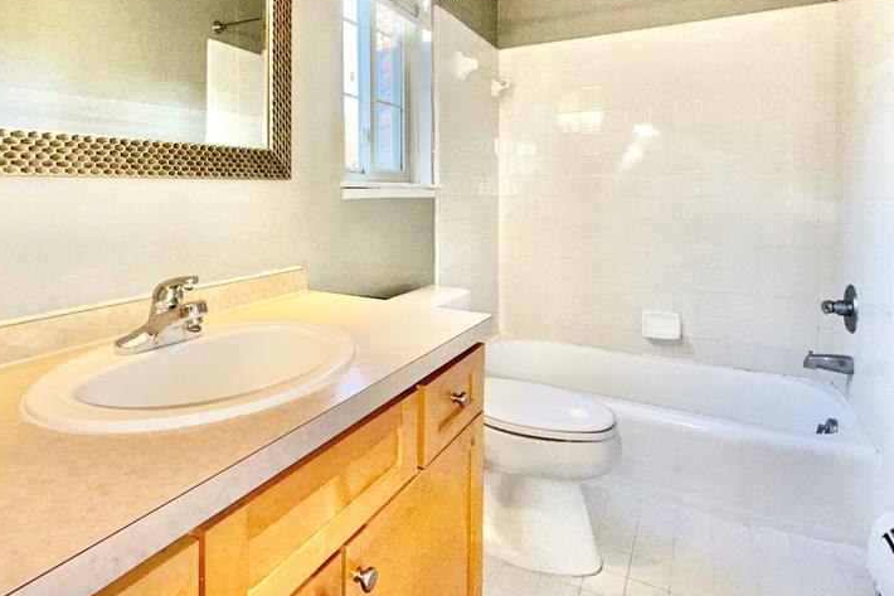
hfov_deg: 81.1
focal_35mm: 21
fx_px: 521
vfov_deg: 58.2
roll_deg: +0.1
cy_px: 203
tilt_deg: -0.5
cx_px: 410
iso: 125
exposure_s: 1/120
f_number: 2.2
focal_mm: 2.22
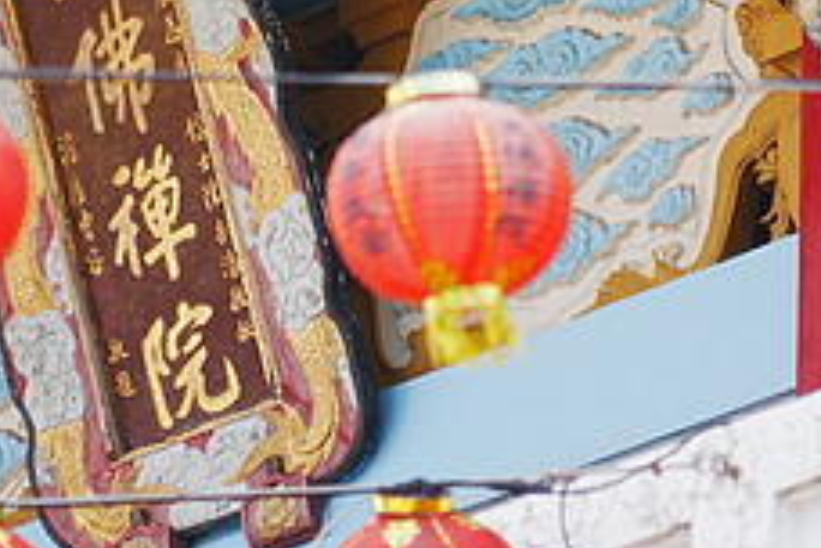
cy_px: 7
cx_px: 501
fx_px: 7799
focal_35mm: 342
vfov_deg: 4.0
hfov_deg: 6.0
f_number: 2.8
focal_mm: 100
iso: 100
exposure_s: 1/640
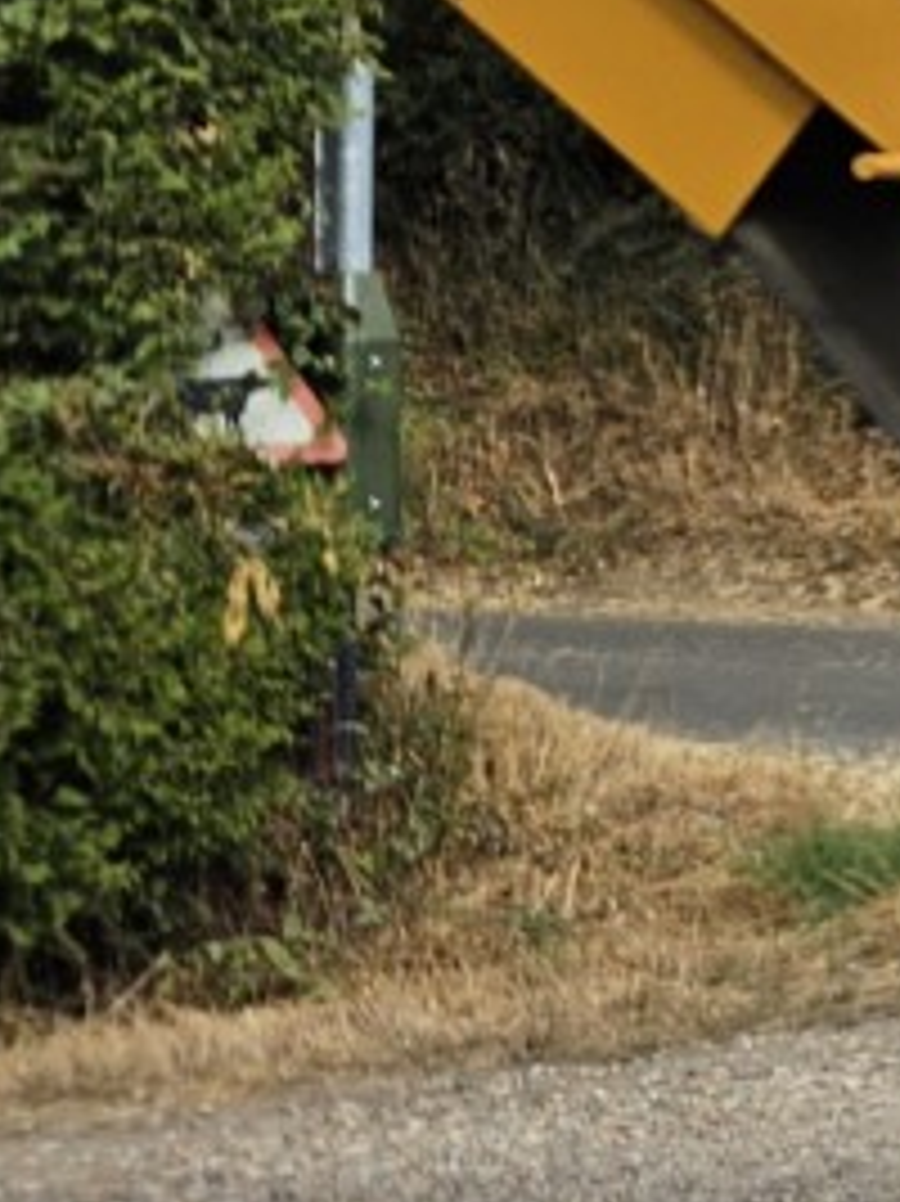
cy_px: 189
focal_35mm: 124
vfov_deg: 15.8
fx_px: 4302
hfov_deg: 9.5
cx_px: 2624
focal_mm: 5.4
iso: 25
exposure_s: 1/1011
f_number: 1.8
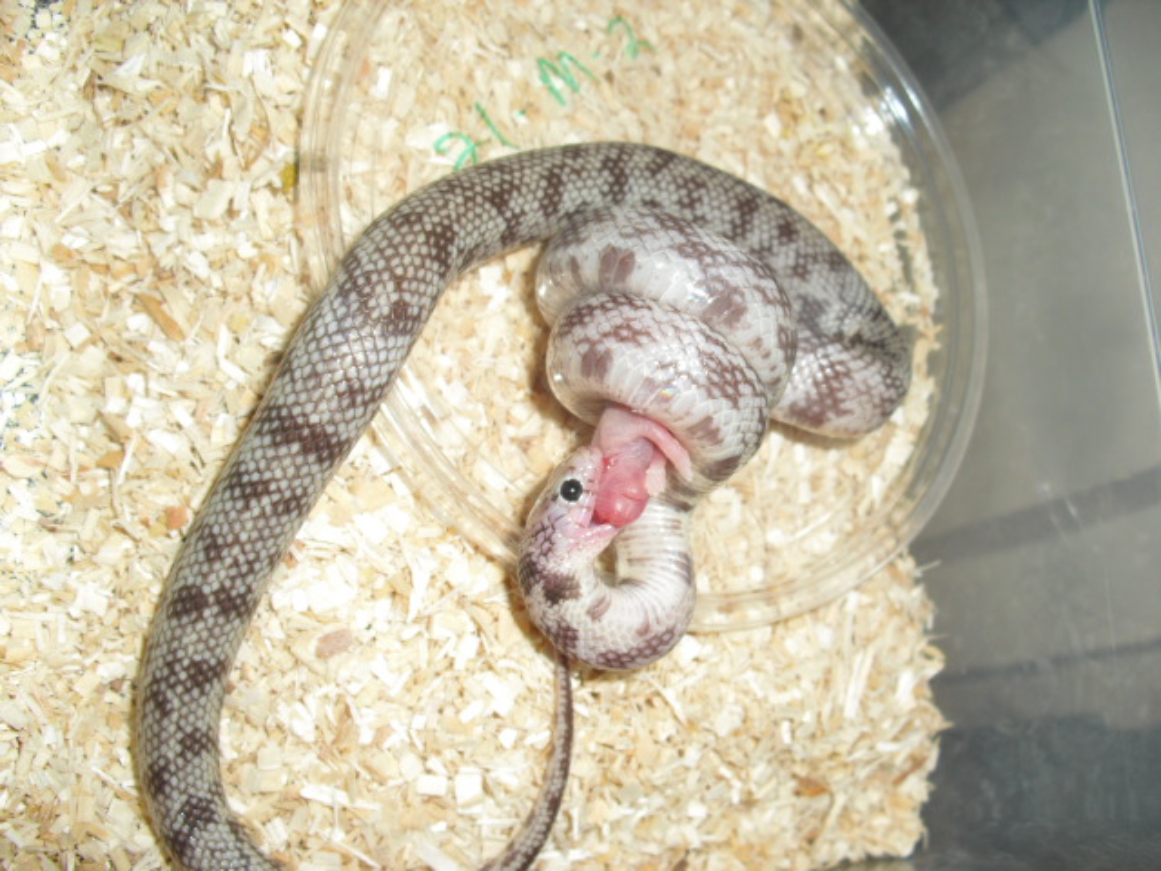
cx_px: 580
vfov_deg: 39.7
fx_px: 1207
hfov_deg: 51.4
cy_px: 436
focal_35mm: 36
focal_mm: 6.3
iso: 100
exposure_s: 1/60
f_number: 3.1
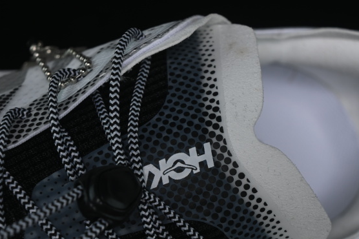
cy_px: 171
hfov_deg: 18.9
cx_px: 146
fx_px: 1076
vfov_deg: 12.6
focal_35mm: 108
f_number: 6.3
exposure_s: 1/60
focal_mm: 50
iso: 160
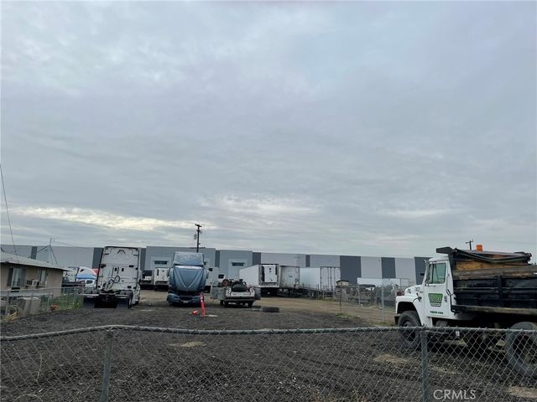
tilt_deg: +12.7
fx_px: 403
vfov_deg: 53.1
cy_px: 201
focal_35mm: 26
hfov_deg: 67.3
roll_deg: -1.2
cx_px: 268
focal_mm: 4.2
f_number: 1.6
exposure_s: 1/3610
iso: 32
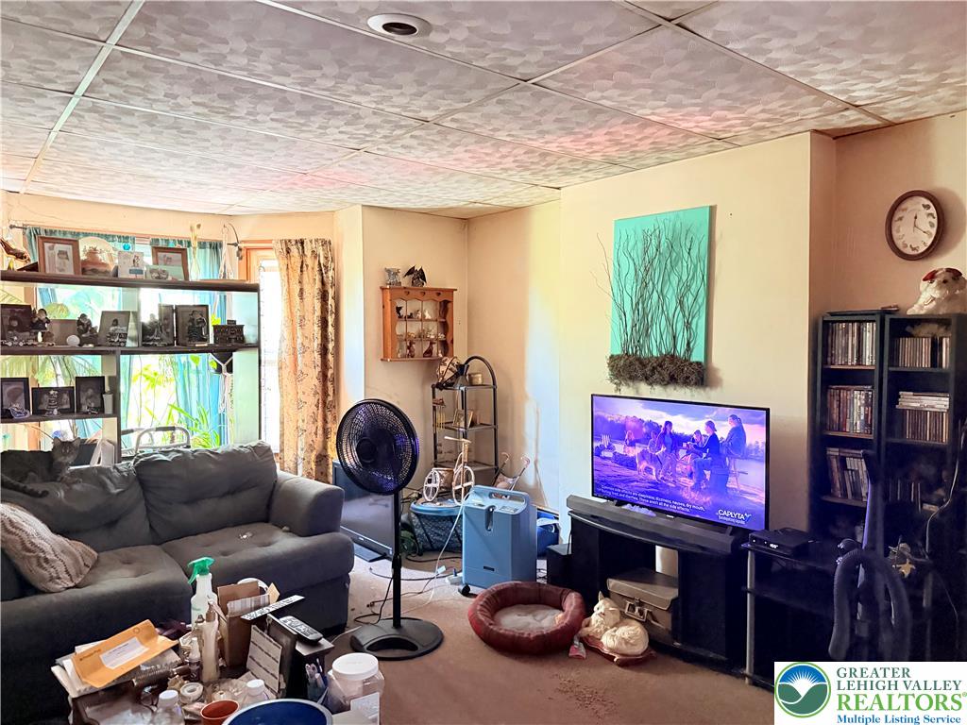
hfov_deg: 71.6
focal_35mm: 24
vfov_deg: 56.8
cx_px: 484
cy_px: 362
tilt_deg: -1.6
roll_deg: -0.1
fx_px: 670
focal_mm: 6.76
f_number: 1.78
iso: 1600
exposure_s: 1/27
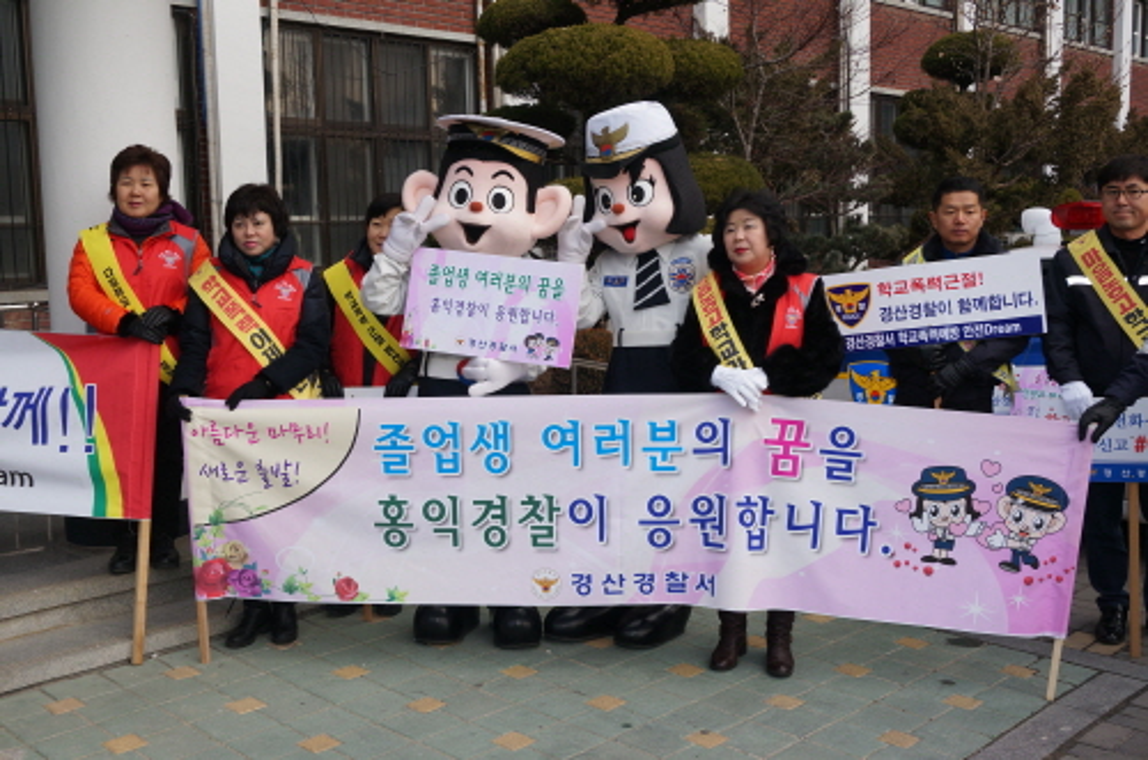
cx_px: 574
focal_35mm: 39
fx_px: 1241
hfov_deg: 49.6
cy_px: 380
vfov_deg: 34.1
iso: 100
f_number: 7.1
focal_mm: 26
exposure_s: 1/100
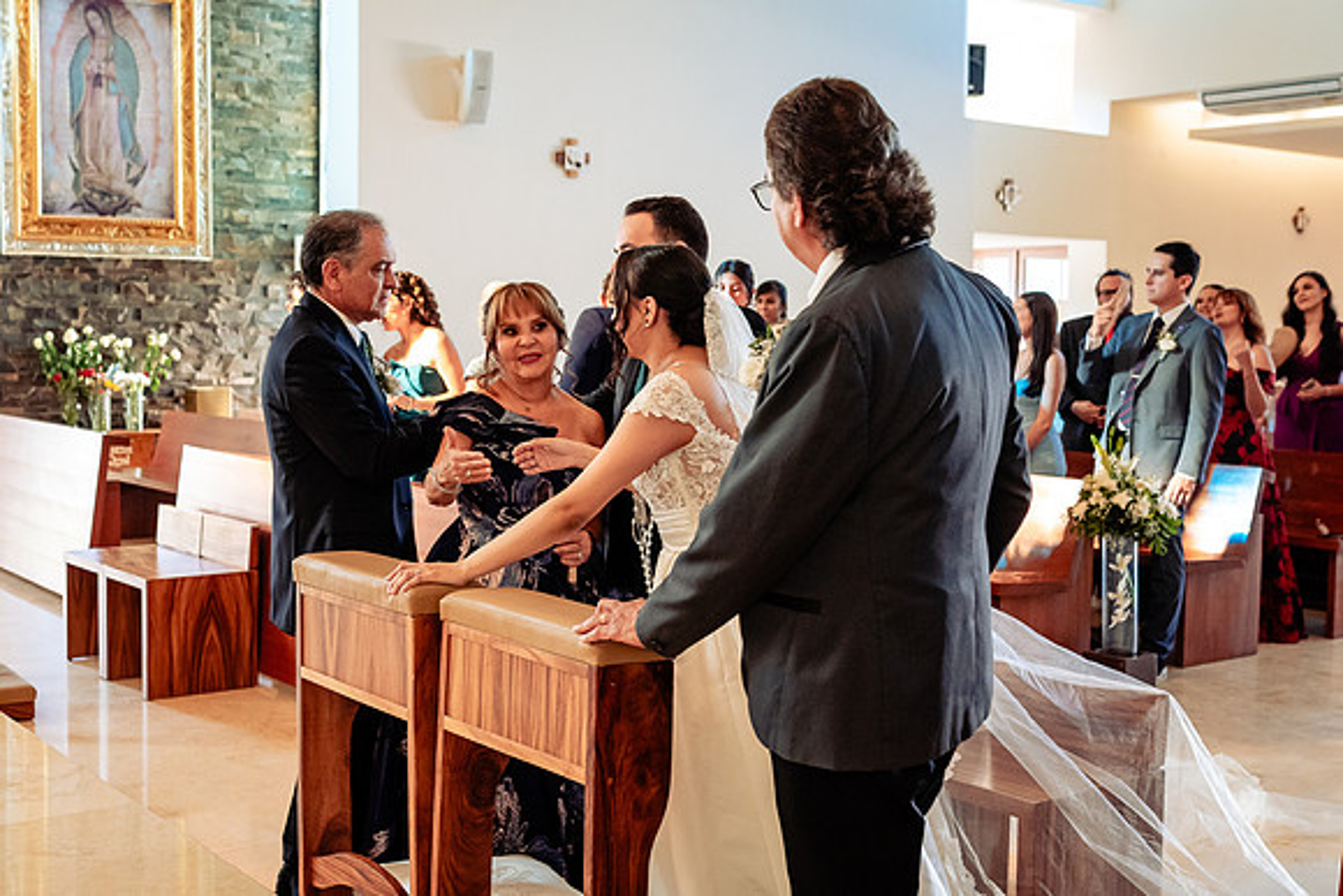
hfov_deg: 43.7
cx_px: 575
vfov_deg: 30.0
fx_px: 1671
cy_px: 422
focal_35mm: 45
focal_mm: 35
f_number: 4.5
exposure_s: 1/125
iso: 2000
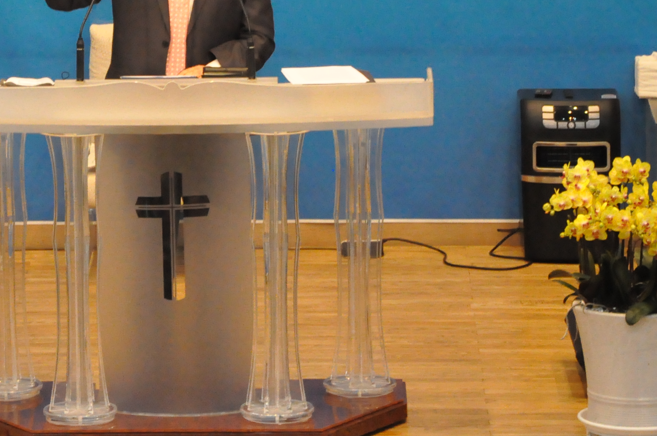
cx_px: 183
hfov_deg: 7.2
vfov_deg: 4.8
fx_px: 5234
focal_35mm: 287
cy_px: -37
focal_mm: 85
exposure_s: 1/160
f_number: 6.3
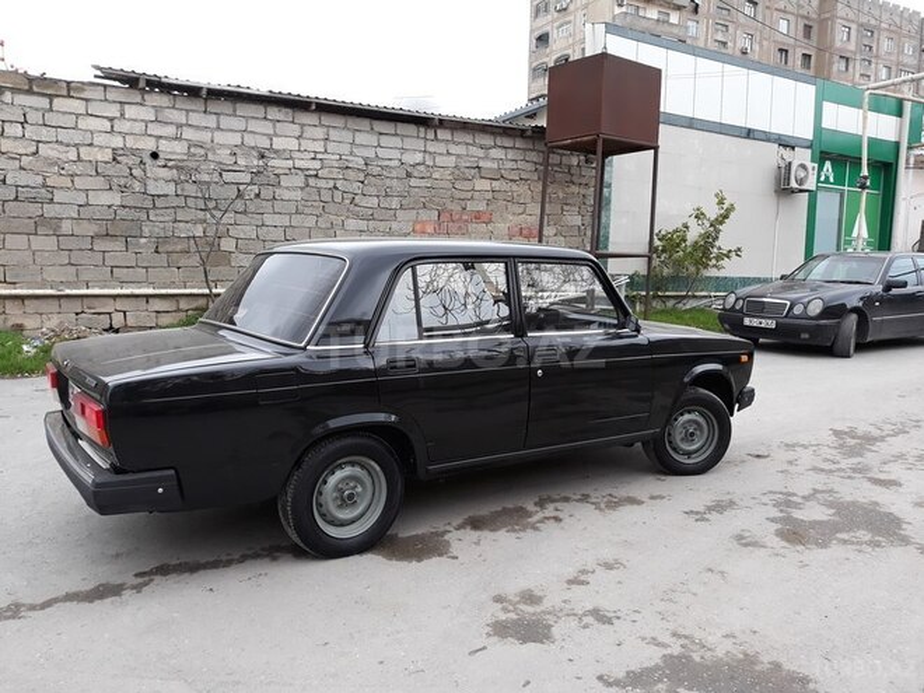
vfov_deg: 51.4
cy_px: 346
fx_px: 721
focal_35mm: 27
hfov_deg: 65.3
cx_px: 462
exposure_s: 1/100
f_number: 1.7
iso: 64
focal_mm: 3.71
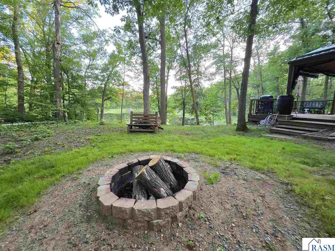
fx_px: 126
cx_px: 168
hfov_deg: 106.2
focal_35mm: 13
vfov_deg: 89.9
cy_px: 126
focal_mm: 2.2
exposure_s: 1/60
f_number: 1.9
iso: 160
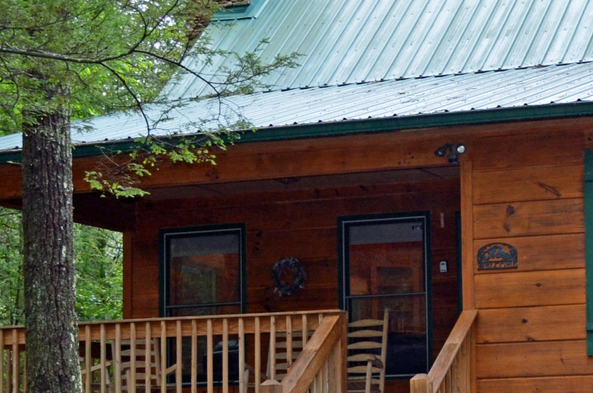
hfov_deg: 17.0
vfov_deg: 11.4
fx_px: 1973
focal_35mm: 120
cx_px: 474
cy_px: 277
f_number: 4.2
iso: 400
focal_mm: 26
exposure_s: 1/125
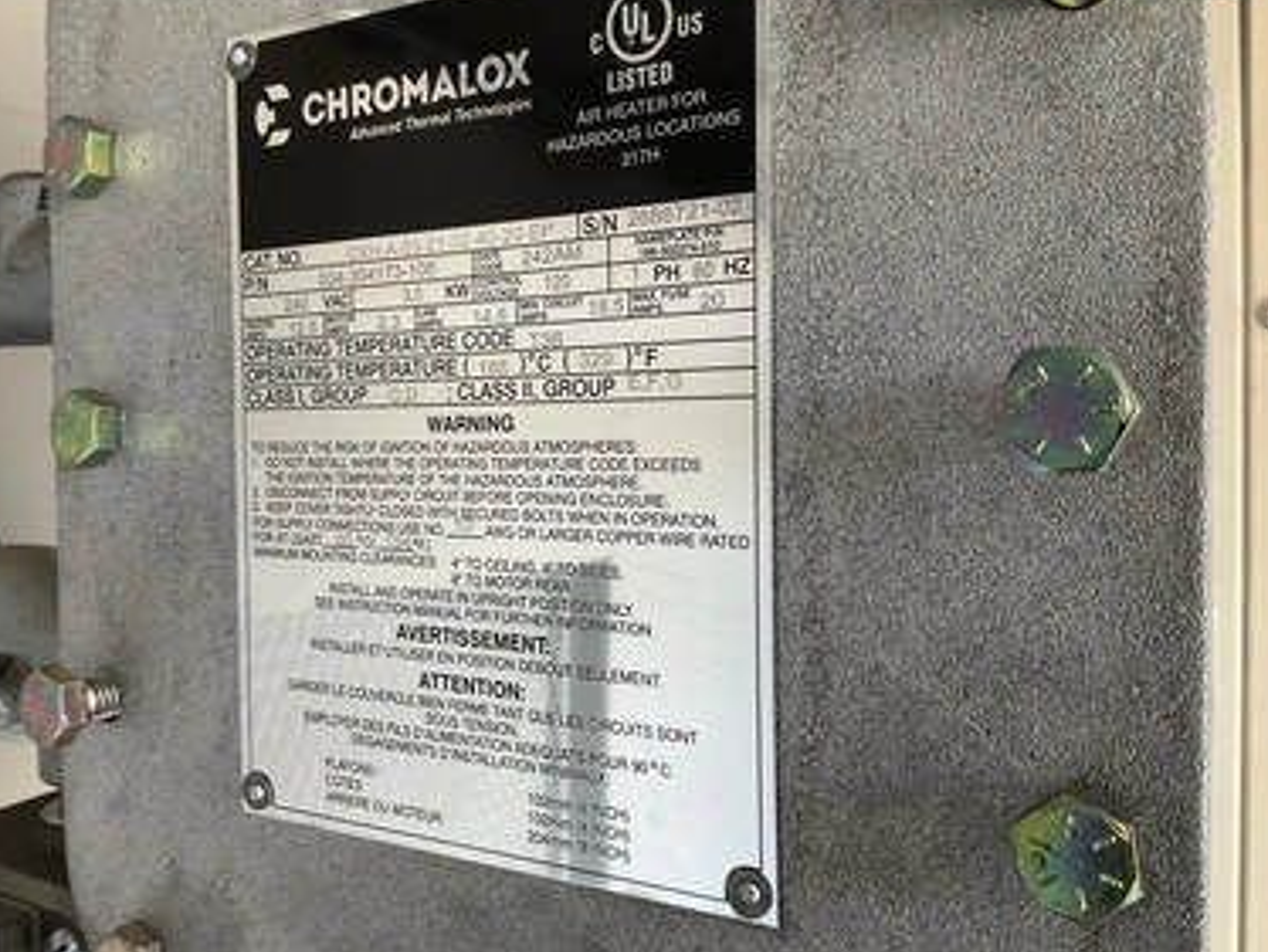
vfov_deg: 45.5
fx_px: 1136
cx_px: 641
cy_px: 461
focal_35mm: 31
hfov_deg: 58.3
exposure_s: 1/72
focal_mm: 3
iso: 64
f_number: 1.8
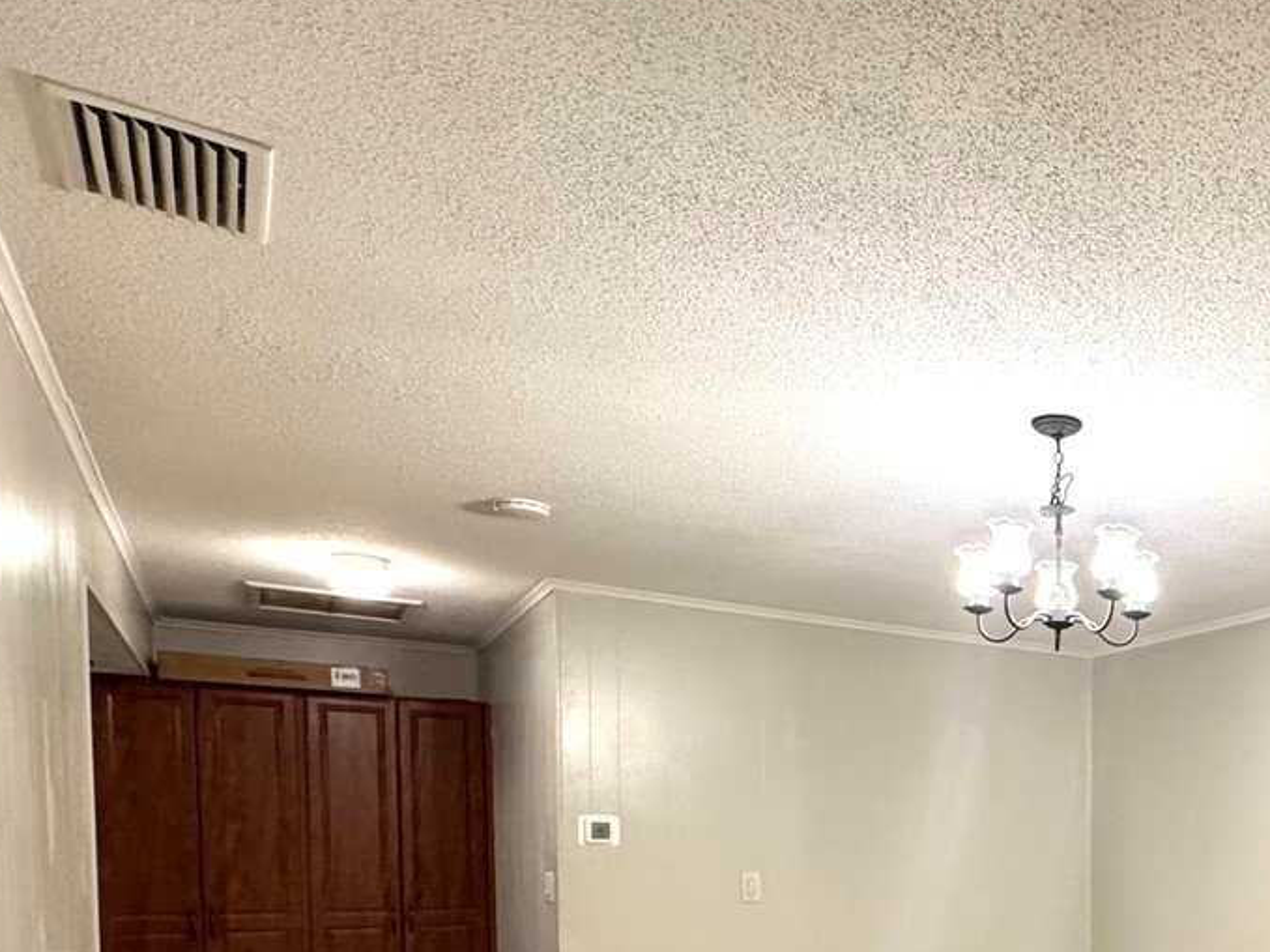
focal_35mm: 33
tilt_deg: -2.5
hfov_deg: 48.1
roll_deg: -0.7
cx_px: 1199
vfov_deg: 38.8
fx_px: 1210
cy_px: 915
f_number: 2.2
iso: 320
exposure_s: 1/120
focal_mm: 2.22
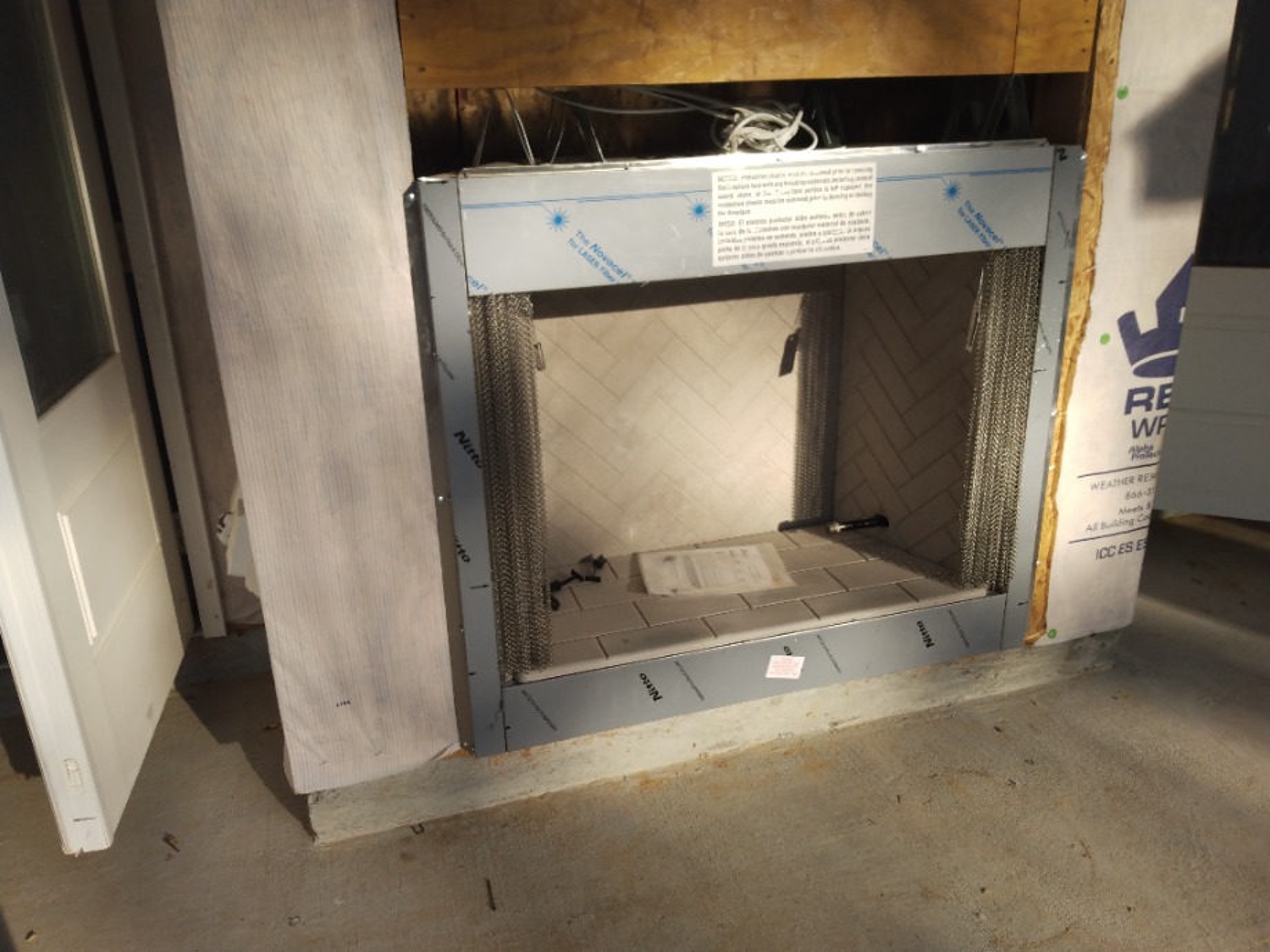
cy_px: 476
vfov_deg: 66.0
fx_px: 734
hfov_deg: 81.7
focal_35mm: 20
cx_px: 635
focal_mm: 3.54
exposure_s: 1/507
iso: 100
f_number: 2
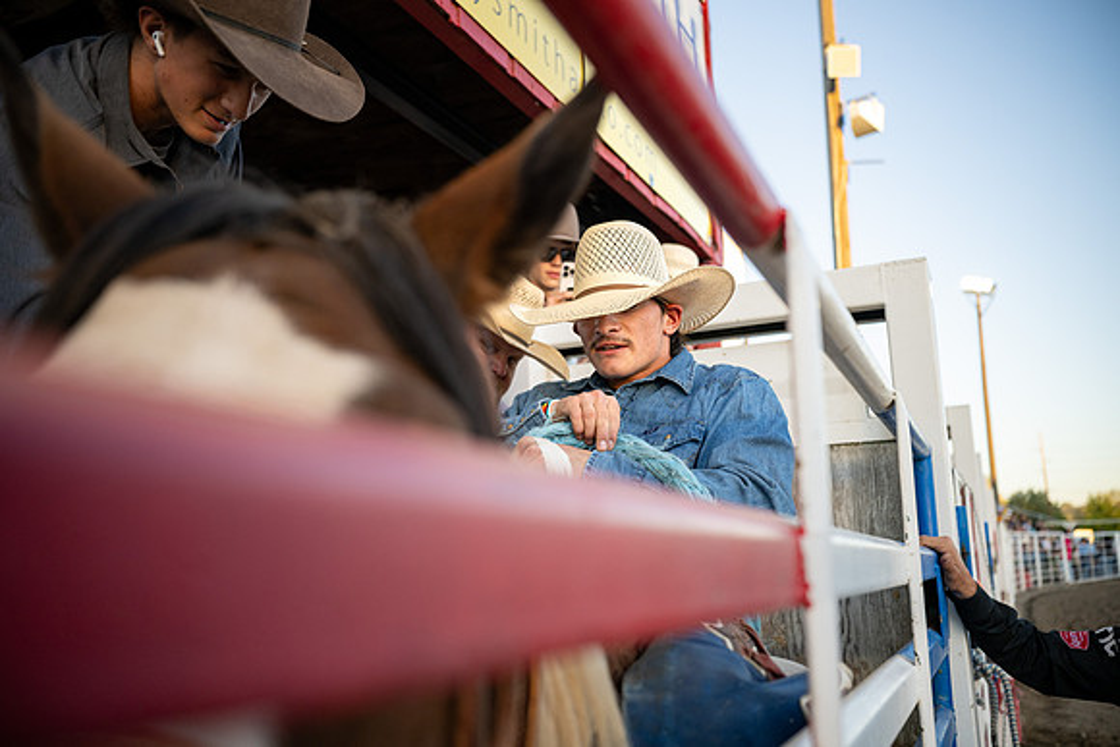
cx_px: 560
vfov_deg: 41.7
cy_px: 374
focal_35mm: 32
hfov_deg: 59.5
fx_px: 980
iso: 400
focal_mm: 31.5
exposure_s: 1/500
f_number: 2.8
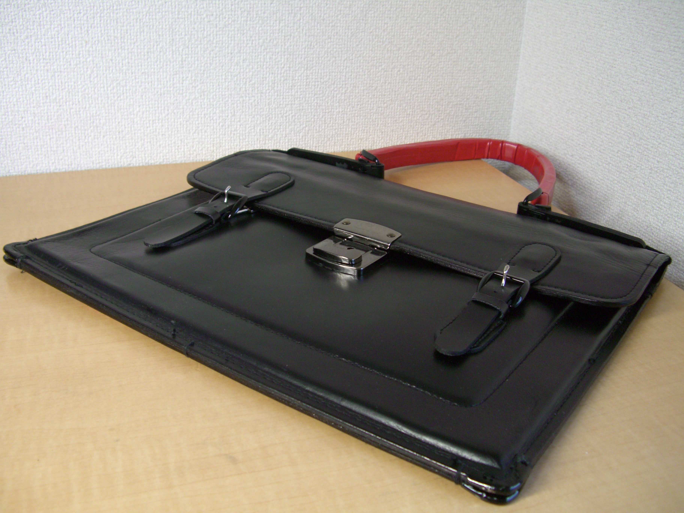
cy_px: 256
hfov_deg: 49.0
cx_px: 342
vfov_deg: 37.7
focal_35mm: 38
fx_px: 751
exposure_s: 1/20
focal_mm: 7.9
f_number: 2.8
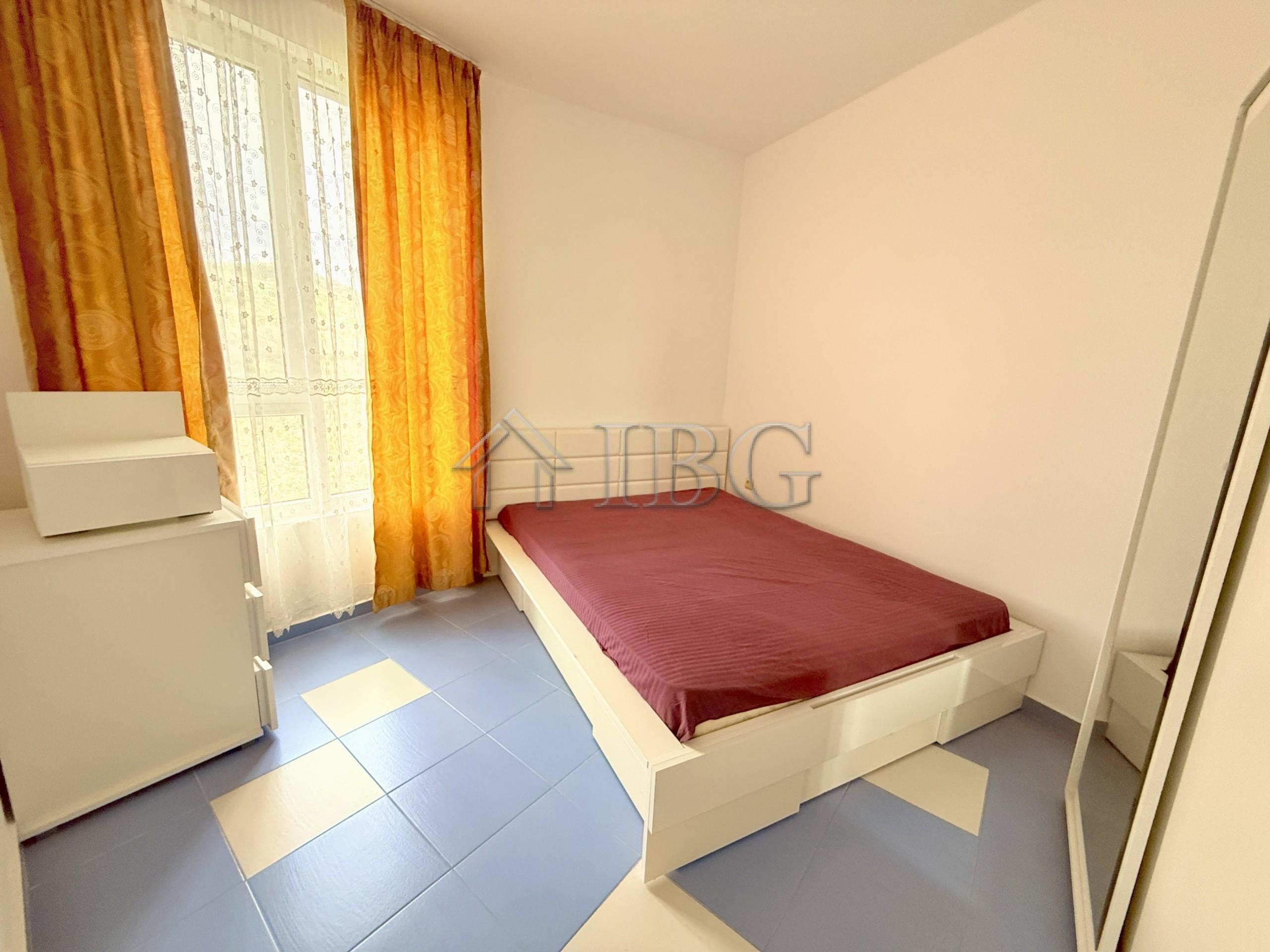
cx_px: 635
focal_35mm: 14
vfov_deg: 85.7
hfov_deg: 102.1
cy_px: 476
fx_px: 514
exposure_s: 1/100
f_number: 2.2
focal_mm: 2.22
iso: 320
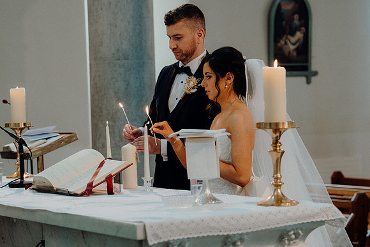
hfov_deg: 19.5
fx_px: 1079
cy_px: 124
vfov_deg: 13.0
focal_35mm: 105
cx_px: 185
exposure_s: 1/160
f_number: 3.5
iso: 1600
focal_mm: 70
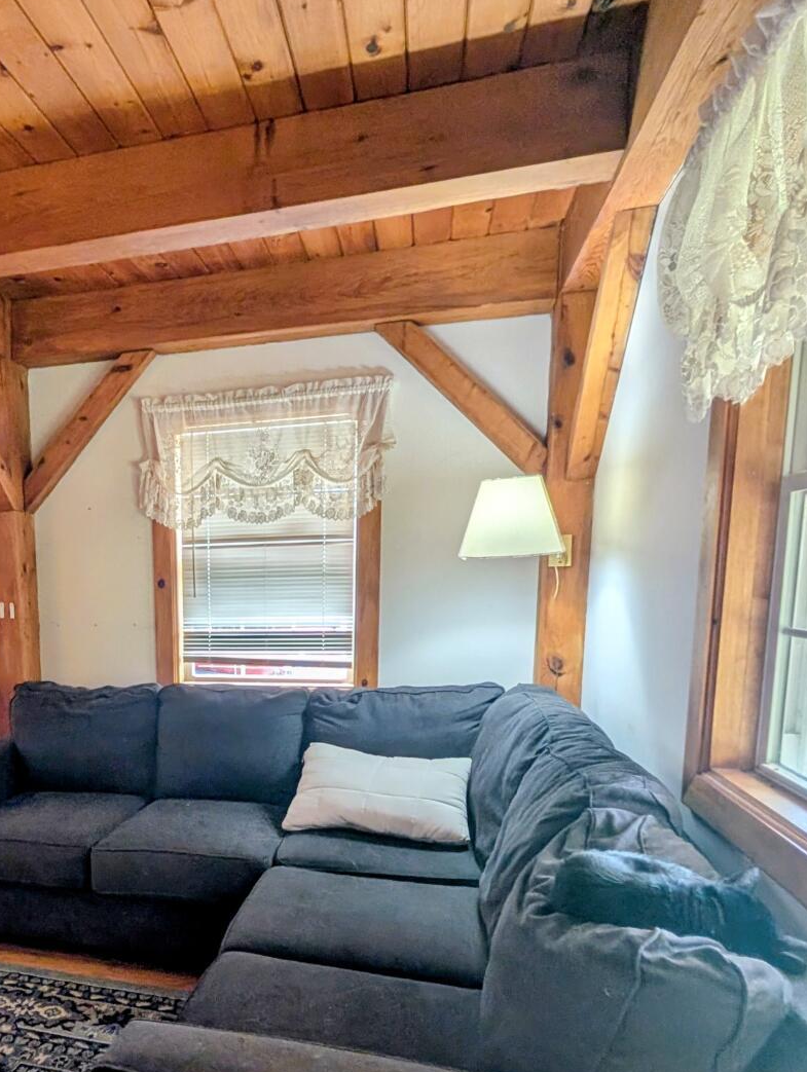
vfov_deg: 72.0
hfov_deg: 55.7
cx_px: 189
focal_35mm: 23
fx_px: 713
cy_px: 699
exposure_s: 1/60
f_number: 1.7
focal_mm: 2.02
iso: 80
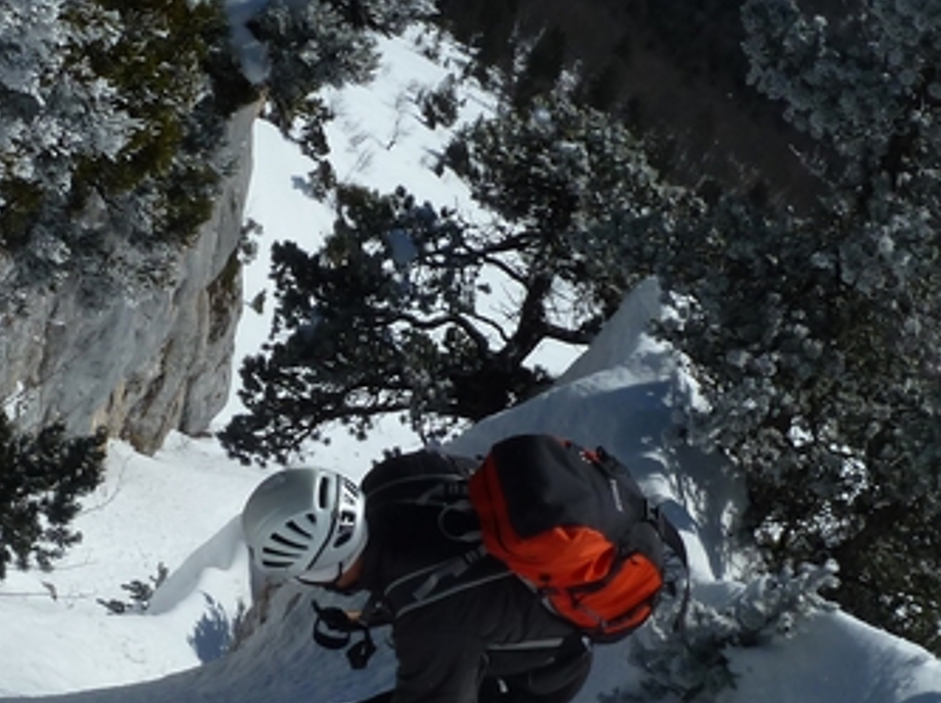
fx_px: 2417
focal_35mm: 89
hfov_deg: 22.0
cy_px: 536
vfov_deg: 16.5
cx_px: 356
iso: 80
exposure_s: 1/1000
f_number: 5.6
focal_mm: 6.1
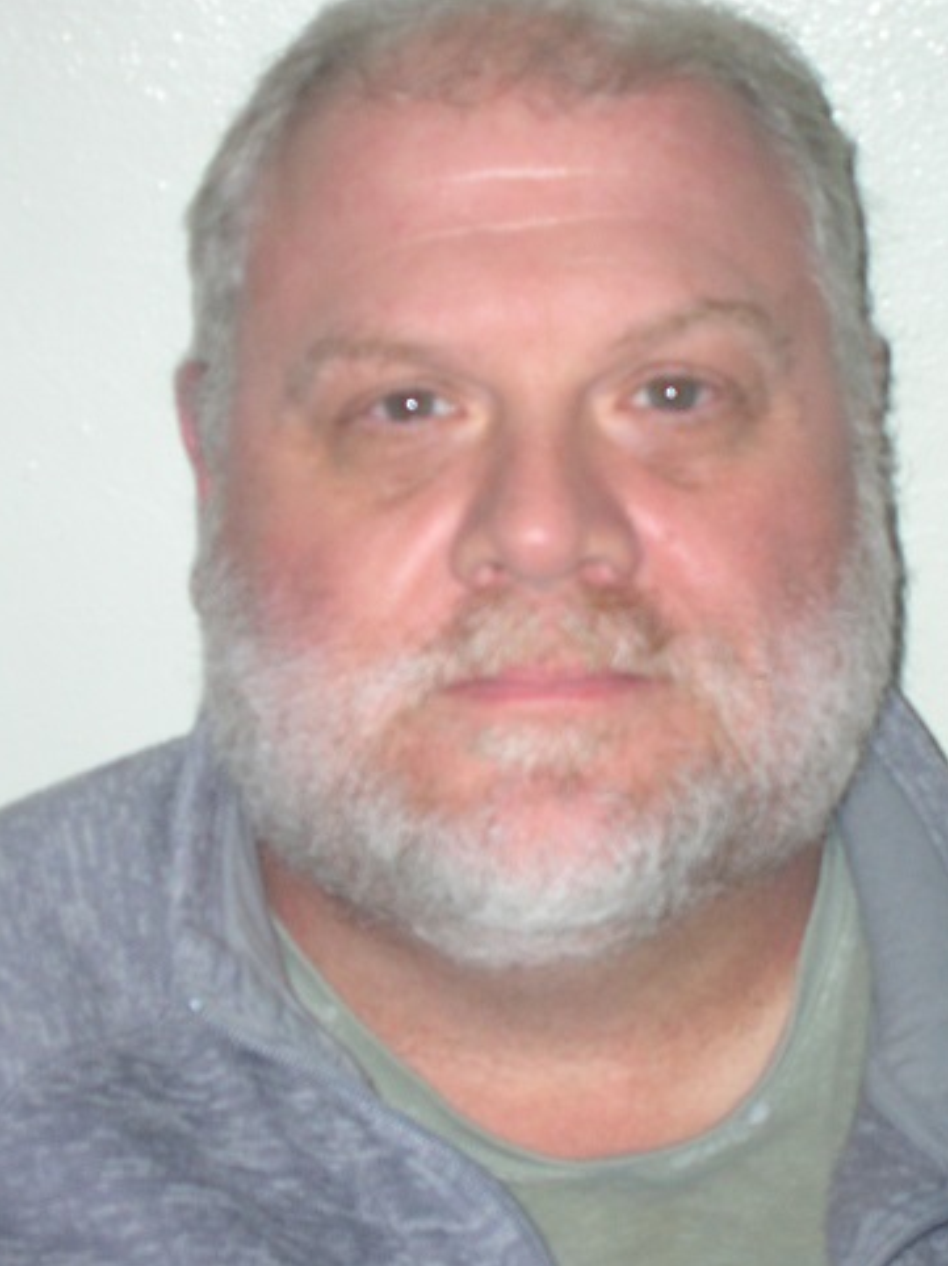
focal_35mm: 121
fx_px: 4422
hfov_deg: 12.2
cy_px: 683
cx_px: 496
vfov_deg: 16.3
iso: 156
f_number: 4.9
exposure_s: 1/60.1
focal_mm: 17.1
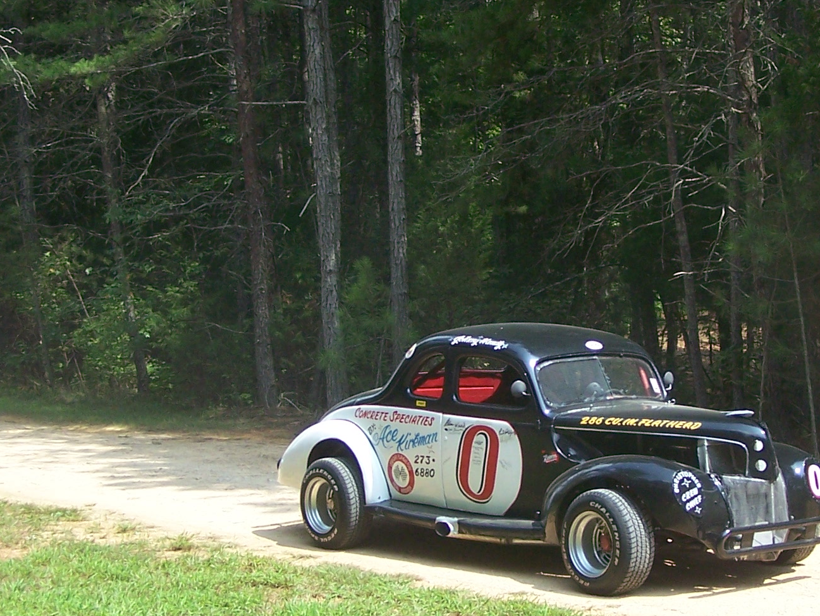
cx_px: 525
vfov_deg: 17.8
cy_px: 339
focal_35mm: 83
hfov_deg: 23.5
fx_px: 1967
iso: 80
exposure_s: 1/640
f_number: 2.8
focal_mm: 6.3
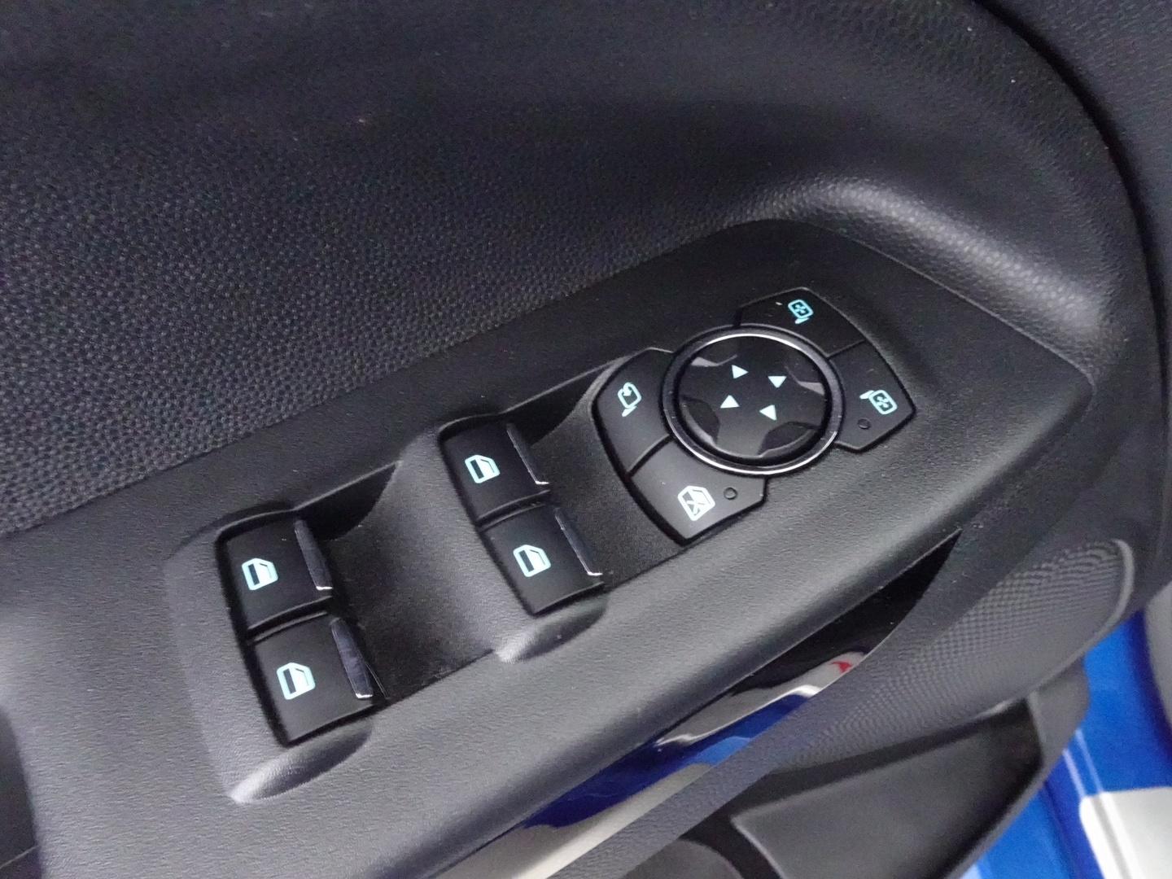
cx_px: 586
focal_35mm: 24
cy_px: 440
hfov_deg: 71.6
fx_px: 813
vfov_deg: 56.8
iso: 3200
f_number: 3.5
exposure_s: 1/8
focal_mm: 4.25
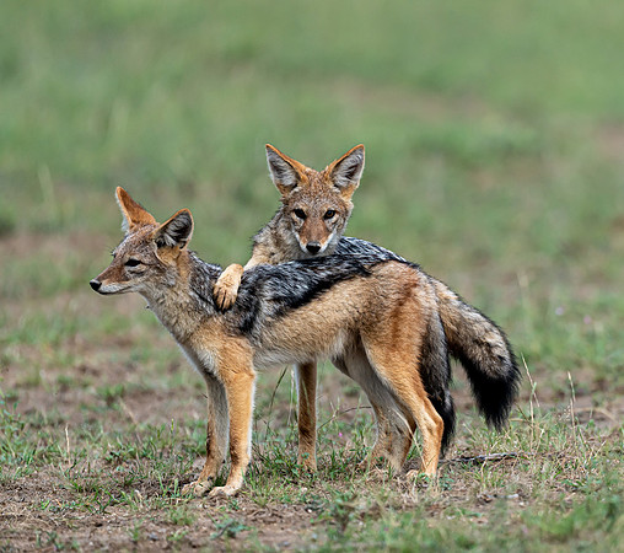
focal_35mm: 1095
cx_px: 518
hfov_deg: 1.7
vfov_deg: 1.5
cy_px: 250
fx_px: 21104
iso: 400
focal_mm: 600
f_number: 4
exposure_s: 1/800
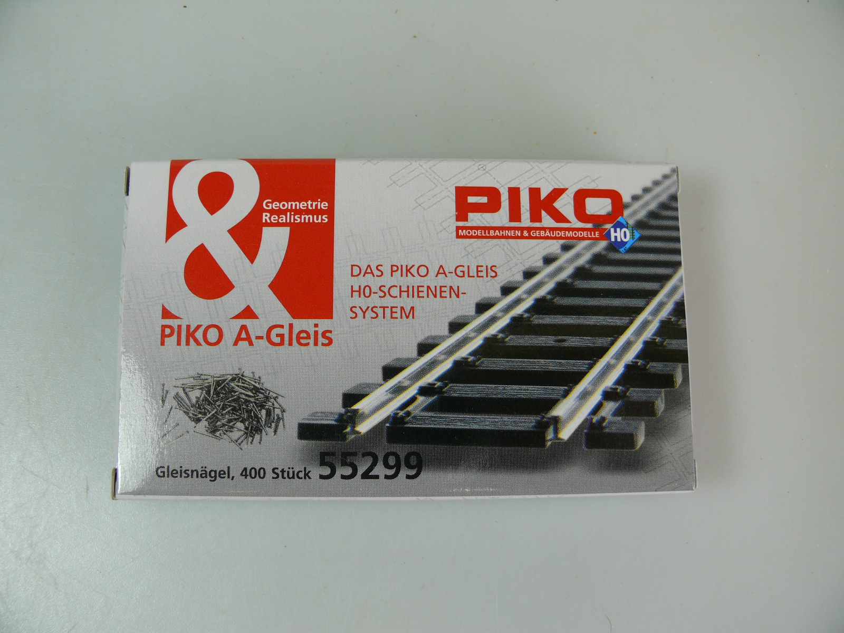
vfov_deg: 40.7
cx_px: 422
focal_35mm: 35
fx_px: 853
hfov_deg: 52.6
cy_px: 316
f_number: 3.6
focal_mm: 7.4
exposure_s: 1/100
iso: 100
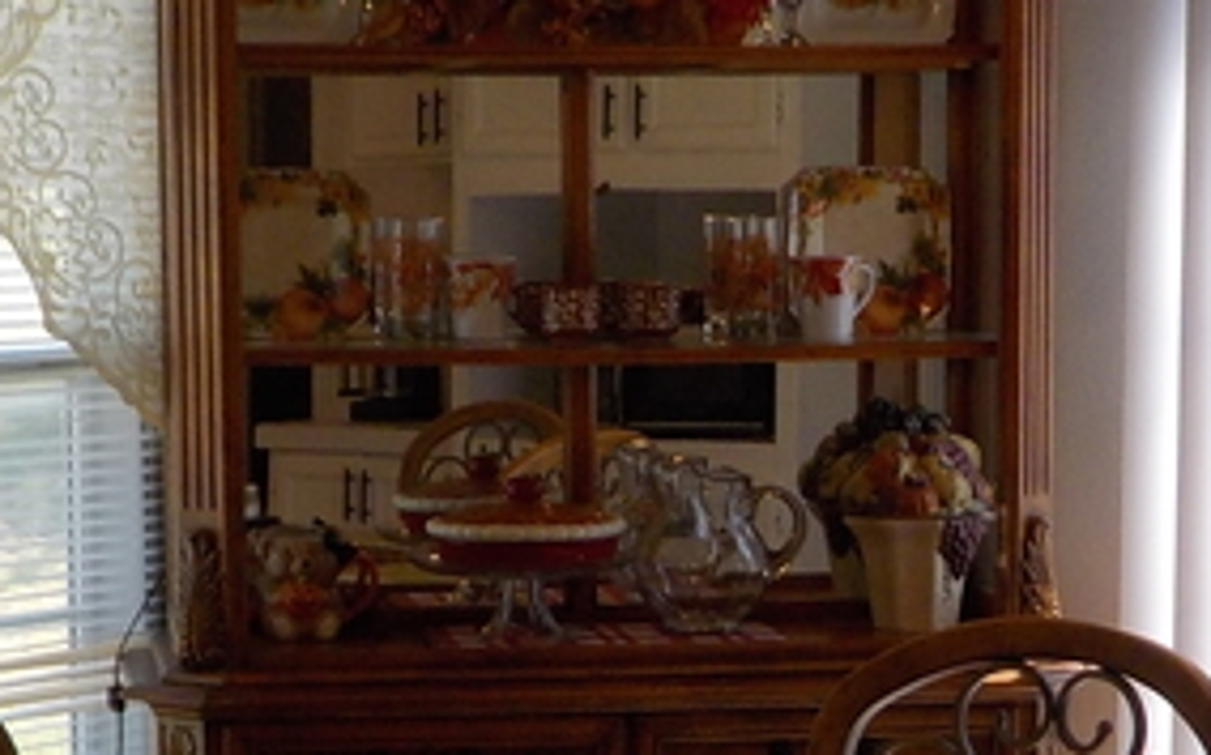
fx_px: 3693
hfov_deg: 18.6
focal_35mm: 112
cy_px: 691
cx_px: 635
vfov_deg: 11.6
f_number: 3.3
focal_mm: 4.1
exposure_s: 1/125
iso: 125
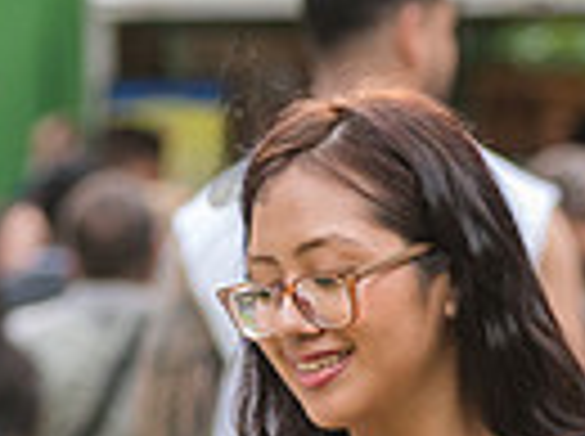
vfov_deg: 2.0
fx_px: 12668
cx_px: 508
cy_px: 528
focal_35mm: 751
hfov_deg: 2.6
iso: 1000
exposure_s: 1/400
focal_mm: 145
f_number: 4
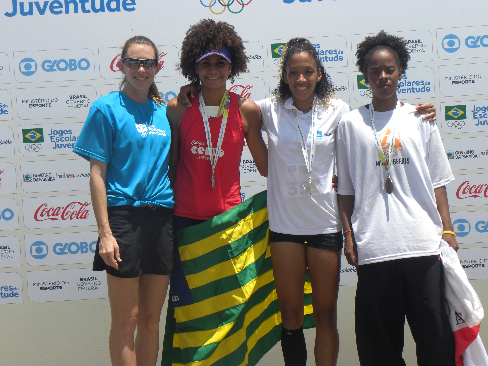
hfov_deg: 23.0
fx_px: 1198
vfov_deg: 17.4
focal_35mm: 85
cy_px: 183
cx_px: 244
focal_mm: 15.1
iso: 64
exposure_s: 1/307
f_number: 6.3
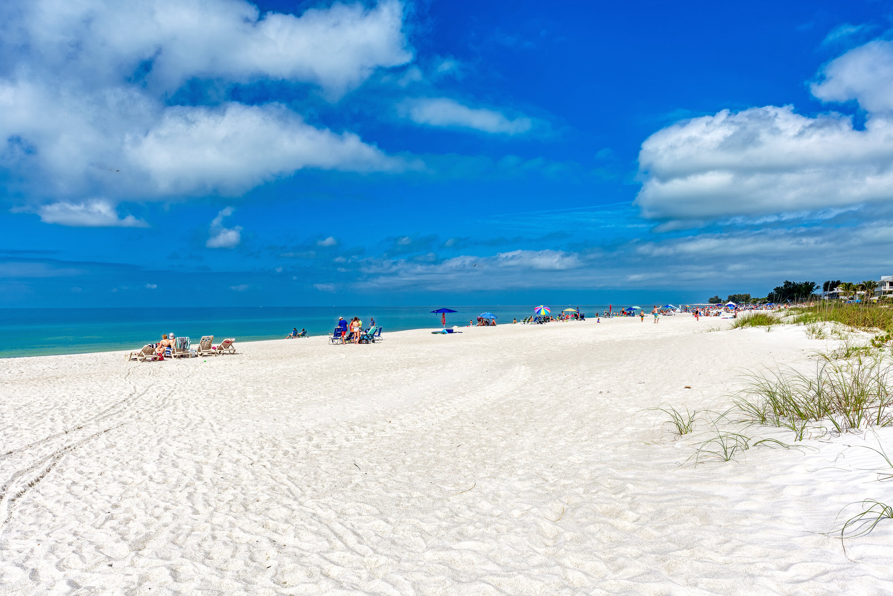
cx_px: 446
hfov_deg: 78.6
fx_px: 546
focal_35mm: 22
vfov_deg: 57.3
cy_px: 298
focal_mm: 22
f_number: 7.1
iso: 100
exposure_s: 1/200
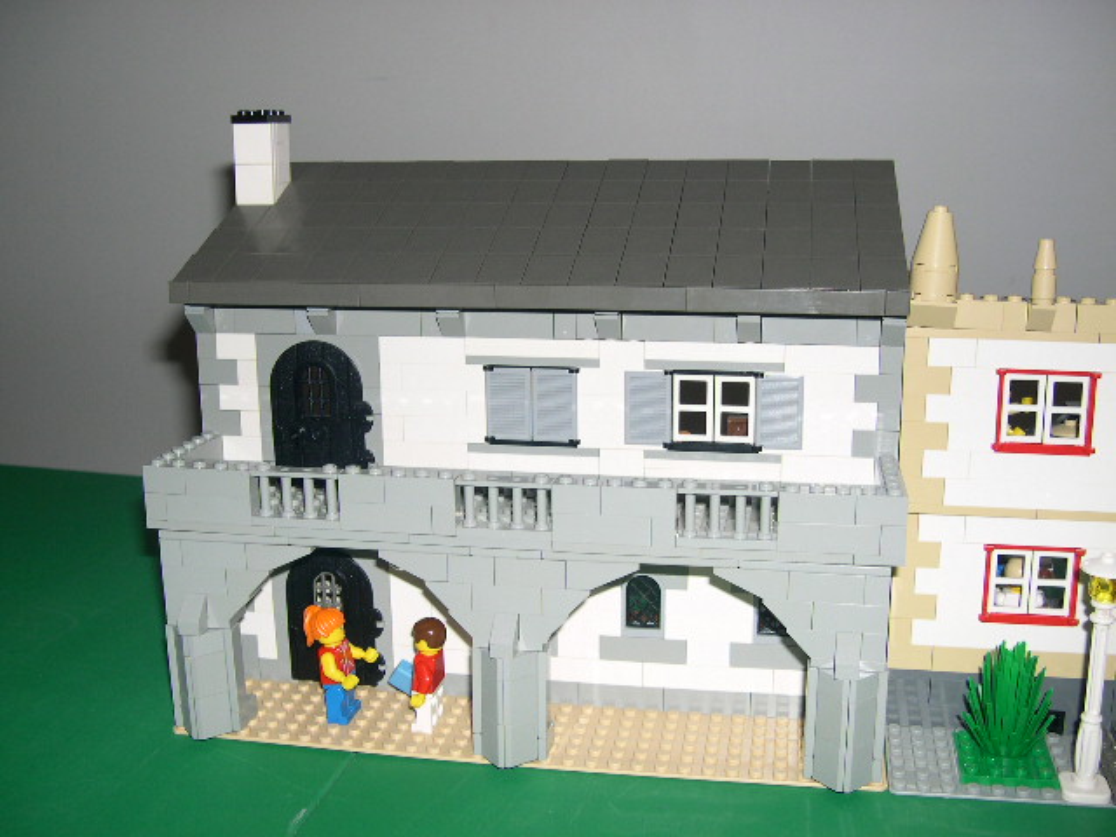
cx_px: 558
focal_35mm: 38
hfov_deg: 49.0
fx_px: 1225
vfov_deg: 37.7
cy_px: 418
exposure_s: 1/60
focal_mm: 8
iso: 100
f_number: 2.8
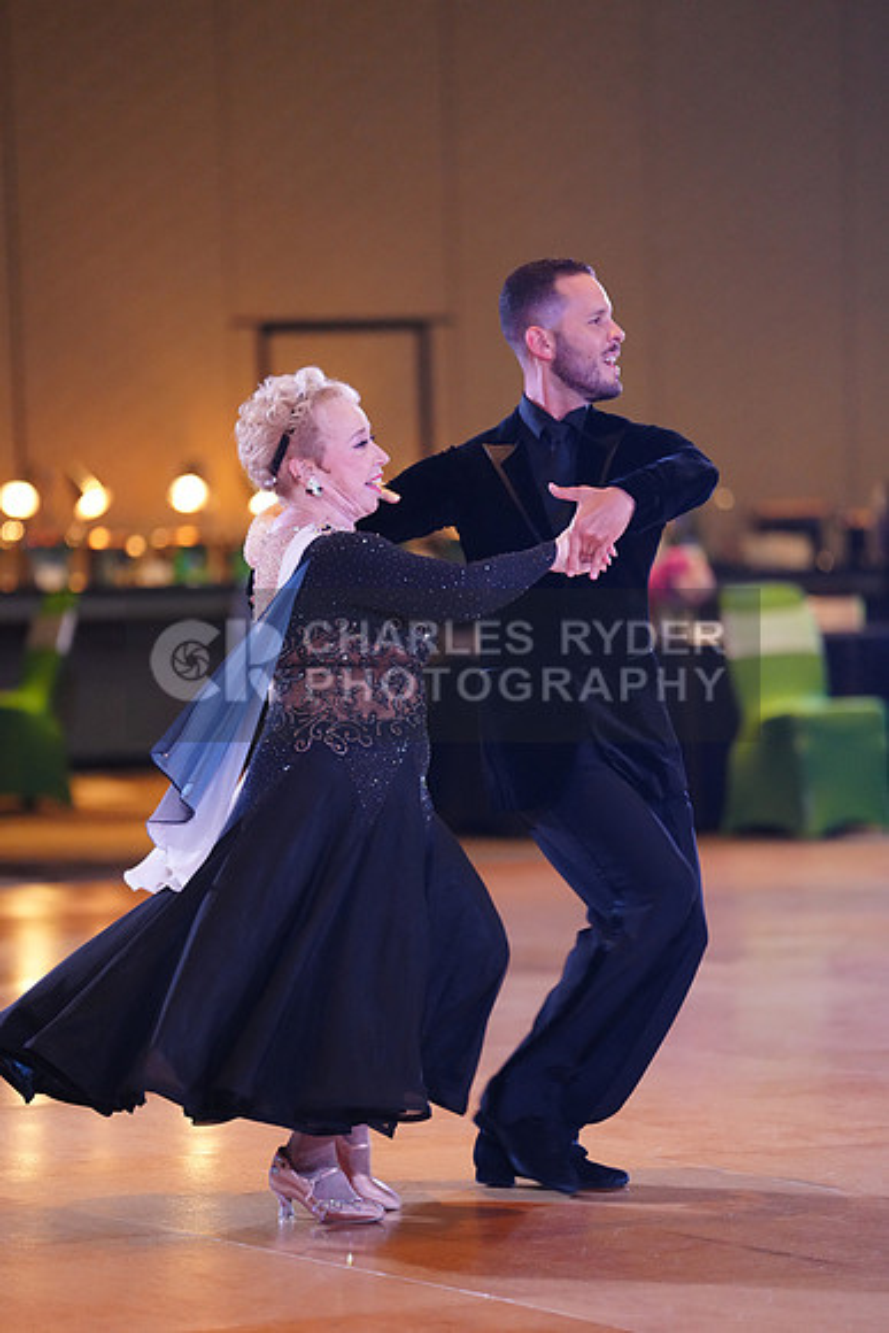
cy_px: 666
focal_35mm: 178
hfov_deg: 7.7
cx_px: 444
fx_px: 6589
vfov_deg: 11.5
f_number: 2.8
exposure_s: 1/400
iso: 5000
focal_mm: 178
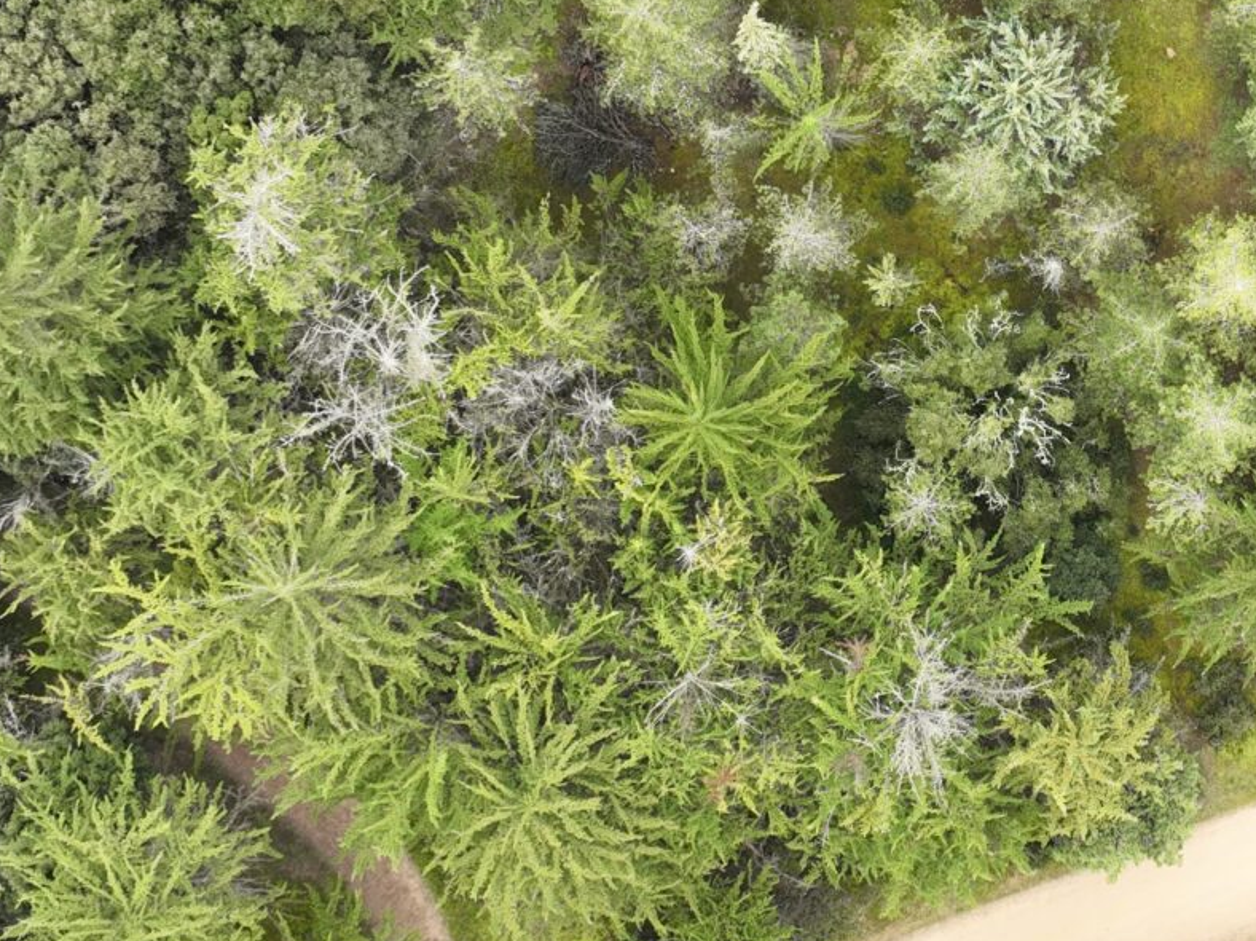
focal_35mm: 78
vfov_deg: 18.8
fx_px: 2828
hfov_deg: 24.4
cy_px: 319
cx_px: 1109
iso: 100
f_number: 2.8
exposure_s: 1/120
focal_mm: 12.29
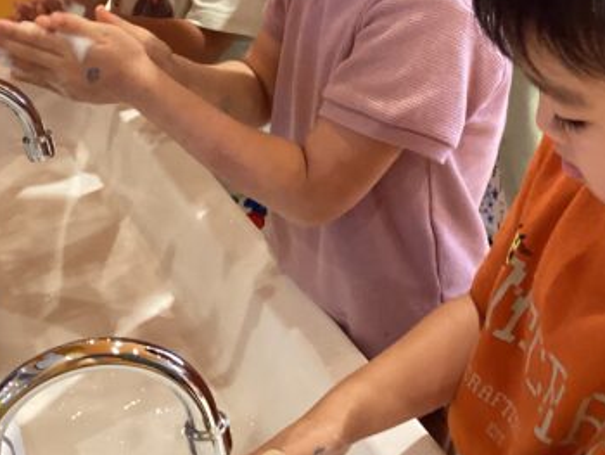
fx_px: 1189
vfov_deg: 21.3
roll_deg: +3.4
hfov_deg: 28.5
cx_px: 258
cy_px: 67
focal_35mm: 68
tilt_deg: -26.4
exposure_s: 1/50
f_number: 2.4
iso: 200
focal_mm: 3.3
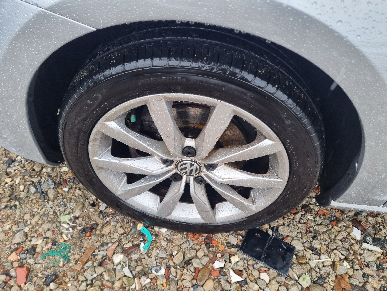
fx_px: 291
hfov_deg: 67.3
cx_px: 194
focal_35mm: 26
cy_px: 146
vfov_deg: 53.1
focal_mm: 5.4
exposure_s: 1/120
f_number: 1.8
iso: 64
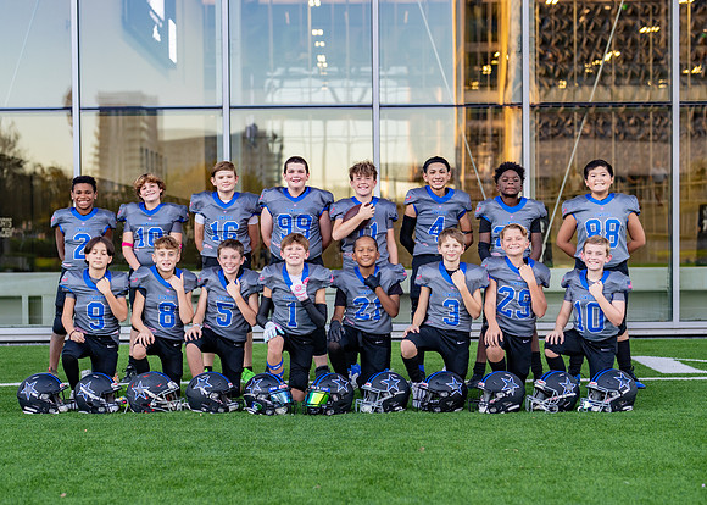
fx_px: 1197
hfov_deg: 32.9
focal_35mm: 60
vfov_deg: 23.8
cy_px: 274
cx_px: 353
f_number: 2
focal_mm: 50
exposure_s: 1/400
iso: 320
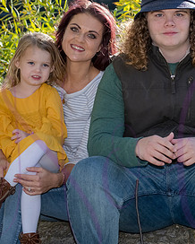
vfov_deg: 12.0
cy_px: 88
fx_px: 1153
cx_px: 152
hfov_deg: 9.6
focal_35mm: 160
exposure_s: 1/1000
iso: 640
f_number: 5
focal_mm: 80
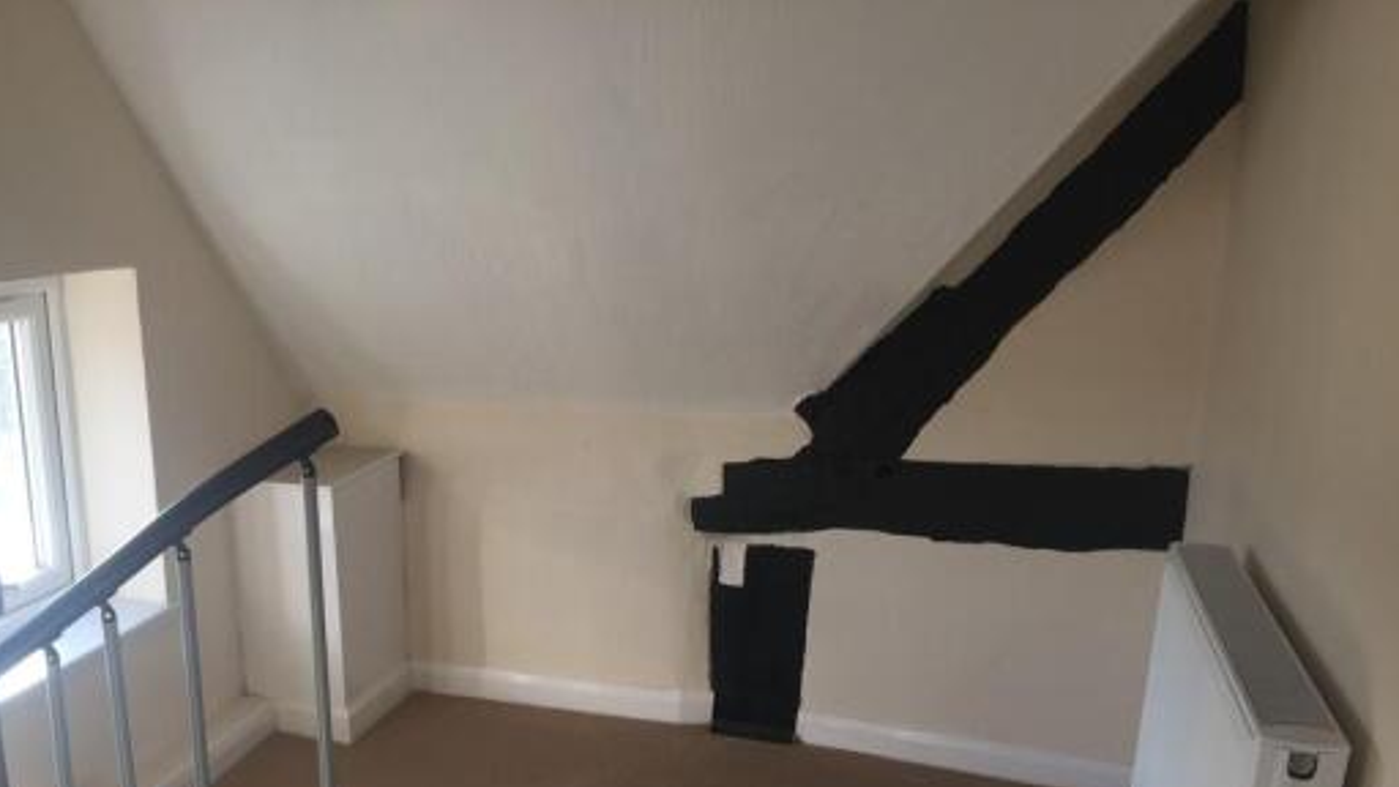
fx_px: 1335
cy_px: 594
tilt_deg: -18.1
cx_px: 605
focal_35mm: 36
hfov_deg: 55.1
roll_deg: -1.0
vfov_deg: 32.2
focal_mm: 4.15
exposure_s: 1/100
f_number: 2.2
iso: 32
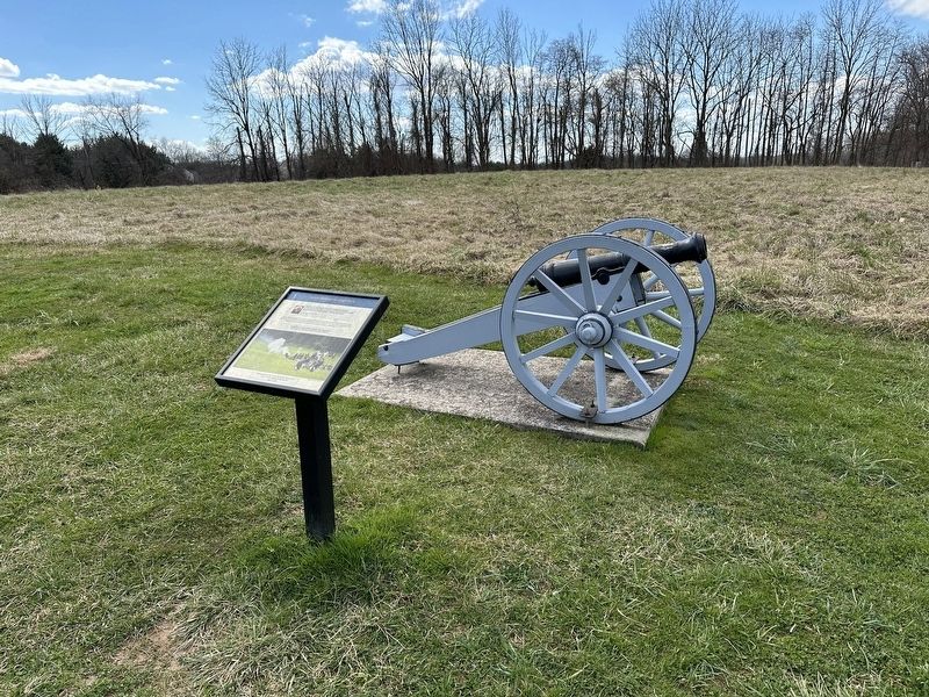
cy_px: 348
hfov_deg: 71.6
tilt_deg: -17.9
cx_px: 464
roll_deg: +0.8
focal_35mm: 24
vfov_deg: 56.8
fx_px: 644
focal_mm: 6.86
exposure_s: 1/2203
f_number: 1.78
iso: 80
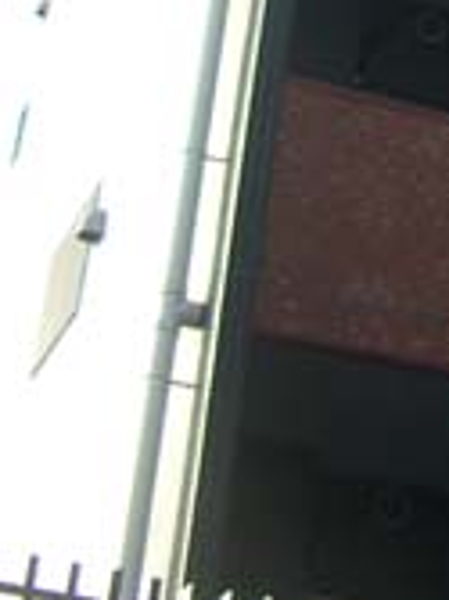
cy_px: -377
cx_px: 848
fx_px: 2320
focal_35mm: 134
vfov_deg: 13.6
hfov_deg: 10.3
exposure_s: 1/320
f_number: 2.6
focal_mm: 5.8
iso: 80
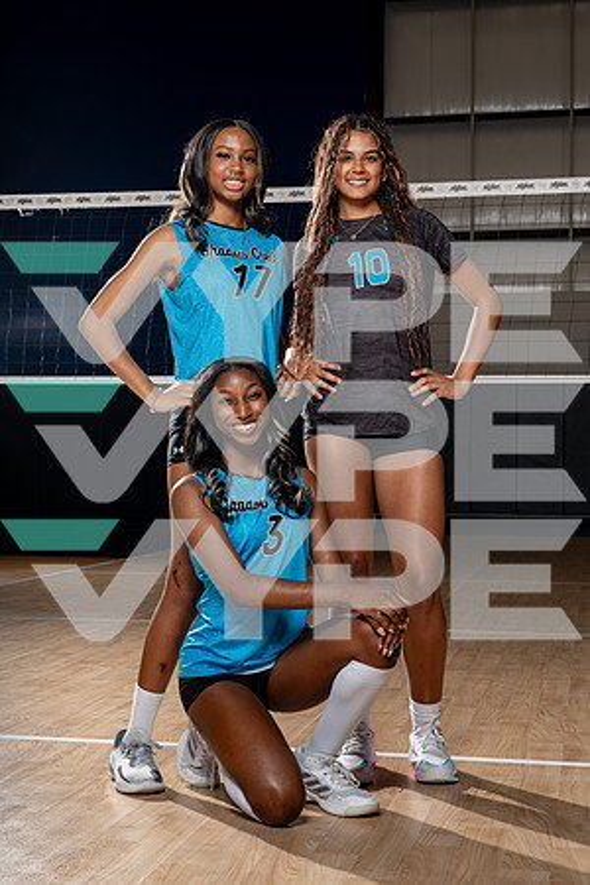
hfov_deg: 24.2
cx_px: 295
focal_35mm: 56
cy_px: 442
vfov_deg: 35.6
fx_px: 1377
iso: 100
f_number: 8
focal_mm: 56
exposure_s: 1/250
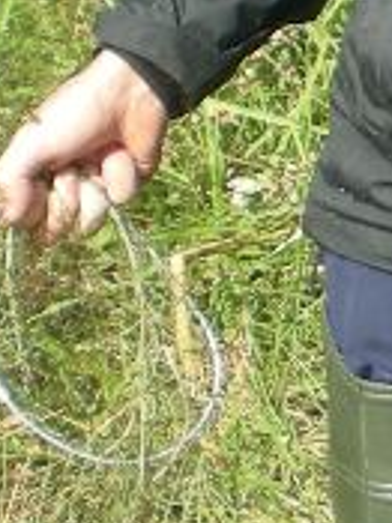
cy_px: 278
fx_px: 3356
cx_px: 536
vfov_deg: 8.9
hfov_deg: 6.6
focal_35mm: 222
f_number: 4.6
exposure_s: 1/175
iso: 50
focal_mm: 6.3
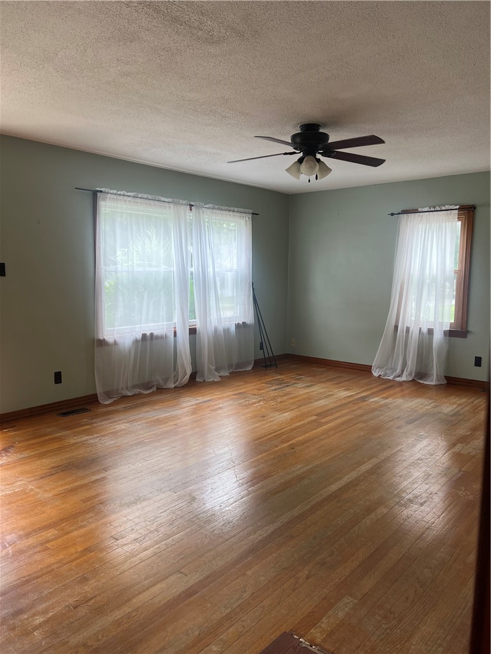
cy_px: 327
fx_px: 492
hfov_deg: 53.1
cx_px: 246
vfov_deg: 67.3
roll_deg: -0.2
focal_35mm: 26
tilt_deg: -7.3
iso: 64
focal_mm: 5.7
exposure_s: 1/120
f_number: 1.5
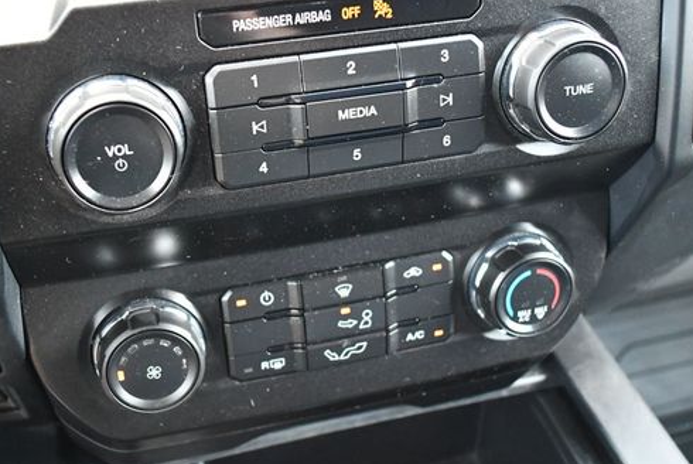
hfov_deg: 41.8
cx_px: 305
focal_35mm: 47
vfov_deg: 28.7
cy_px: 209
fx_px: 906
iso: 2800
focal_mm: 18
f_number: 3.5
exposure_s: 1/125
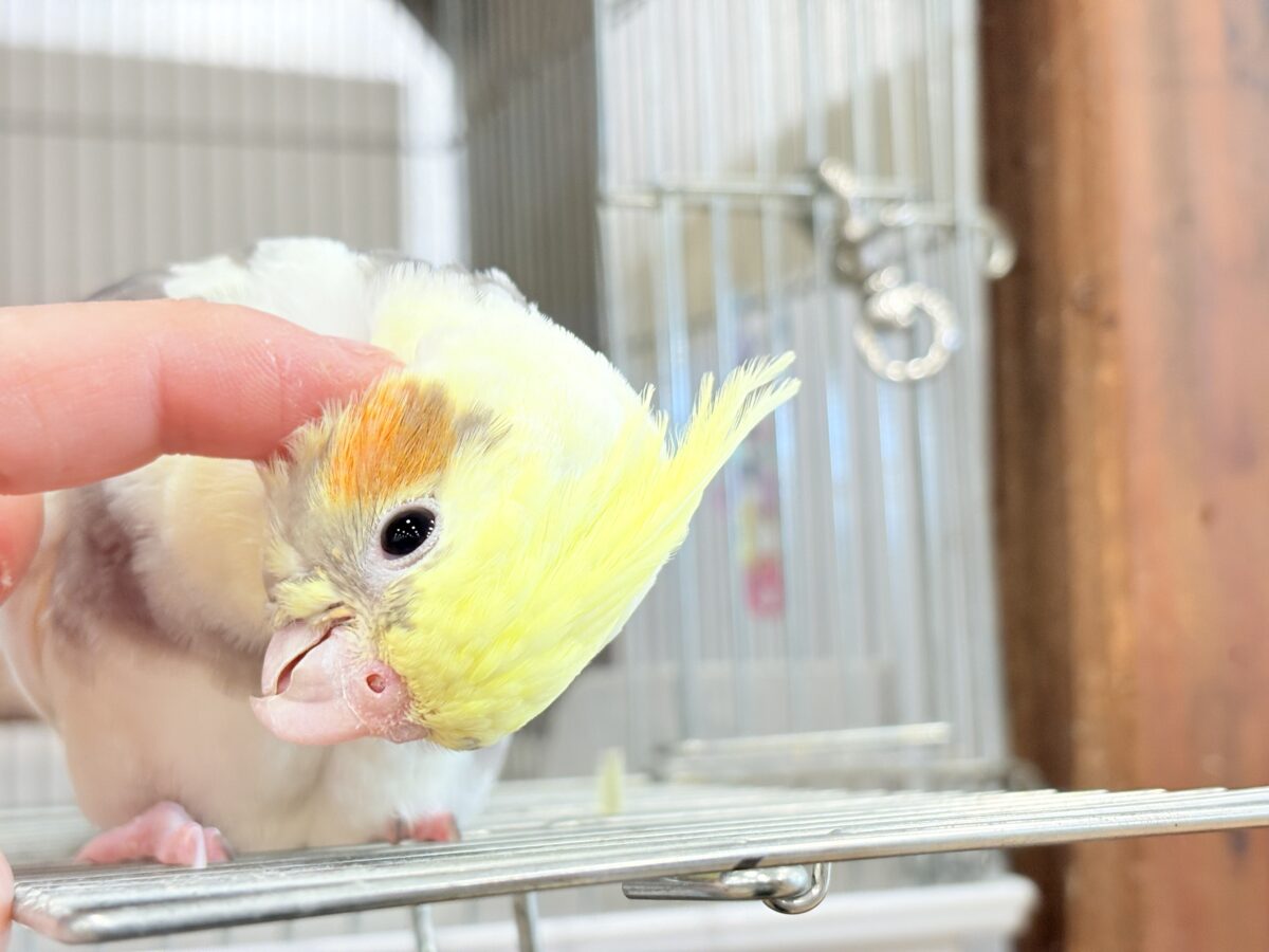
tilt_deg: +5.2
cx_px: 634
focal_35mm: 52
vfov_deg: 28.0
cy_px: 476
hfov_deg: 36.8
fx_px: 1906
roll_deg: +2.2
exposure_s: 1/50
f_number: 1.6
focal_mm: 5.96
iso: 50
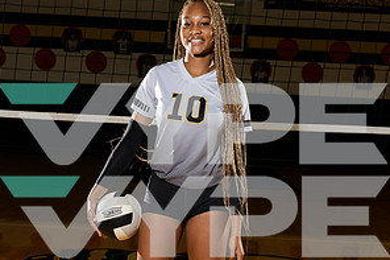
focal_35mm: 67
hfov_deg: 30.1
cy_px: 218
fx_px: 725
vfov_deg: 20.0
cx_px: 195
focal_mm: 44
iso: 250
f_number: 7.1
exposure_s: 1/250
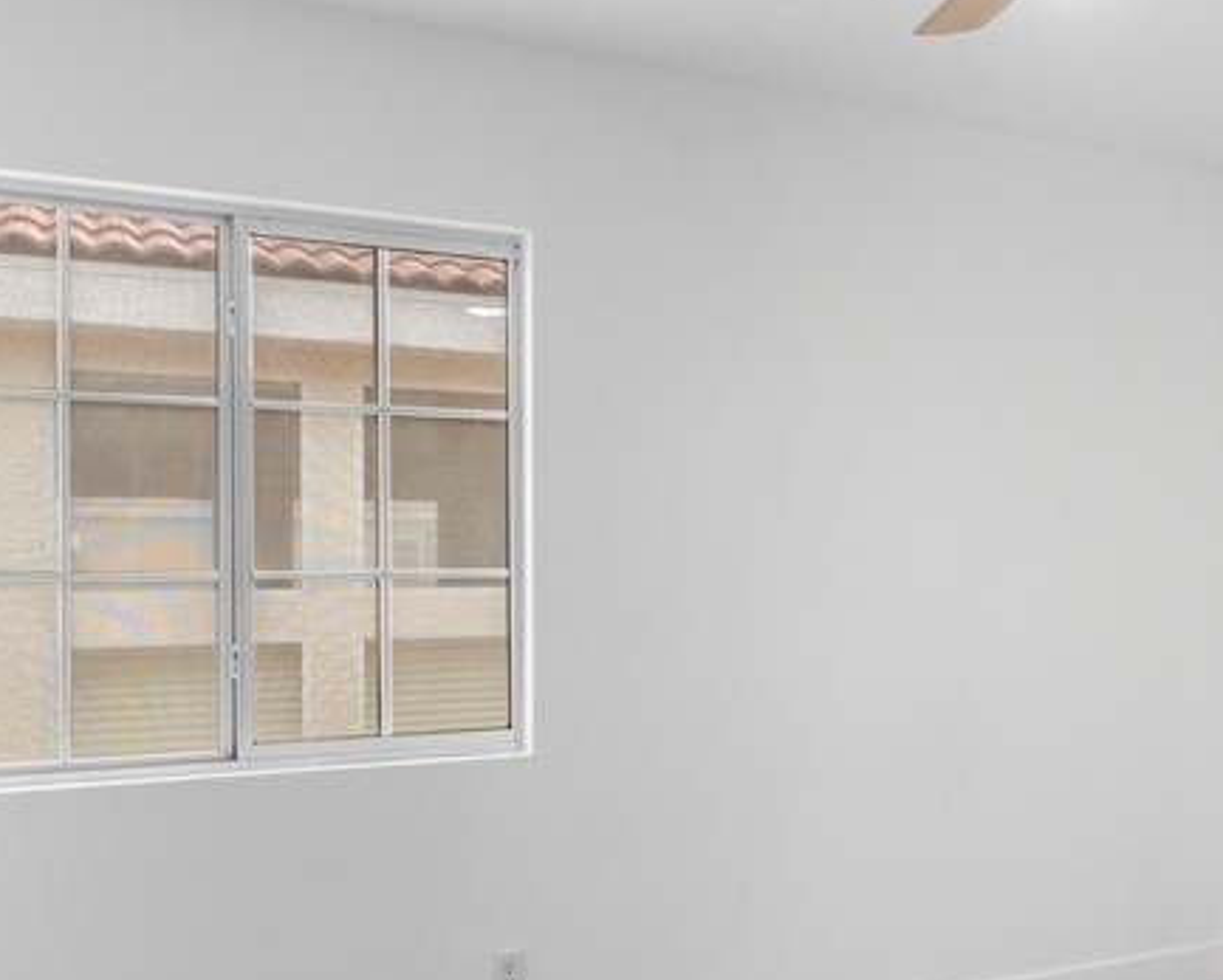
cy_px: 570
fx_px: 1449
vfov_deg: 37.3
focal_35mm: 40
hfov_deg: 43.6
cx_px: 977
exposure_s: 1/2
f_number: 8
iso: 400
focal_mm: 17
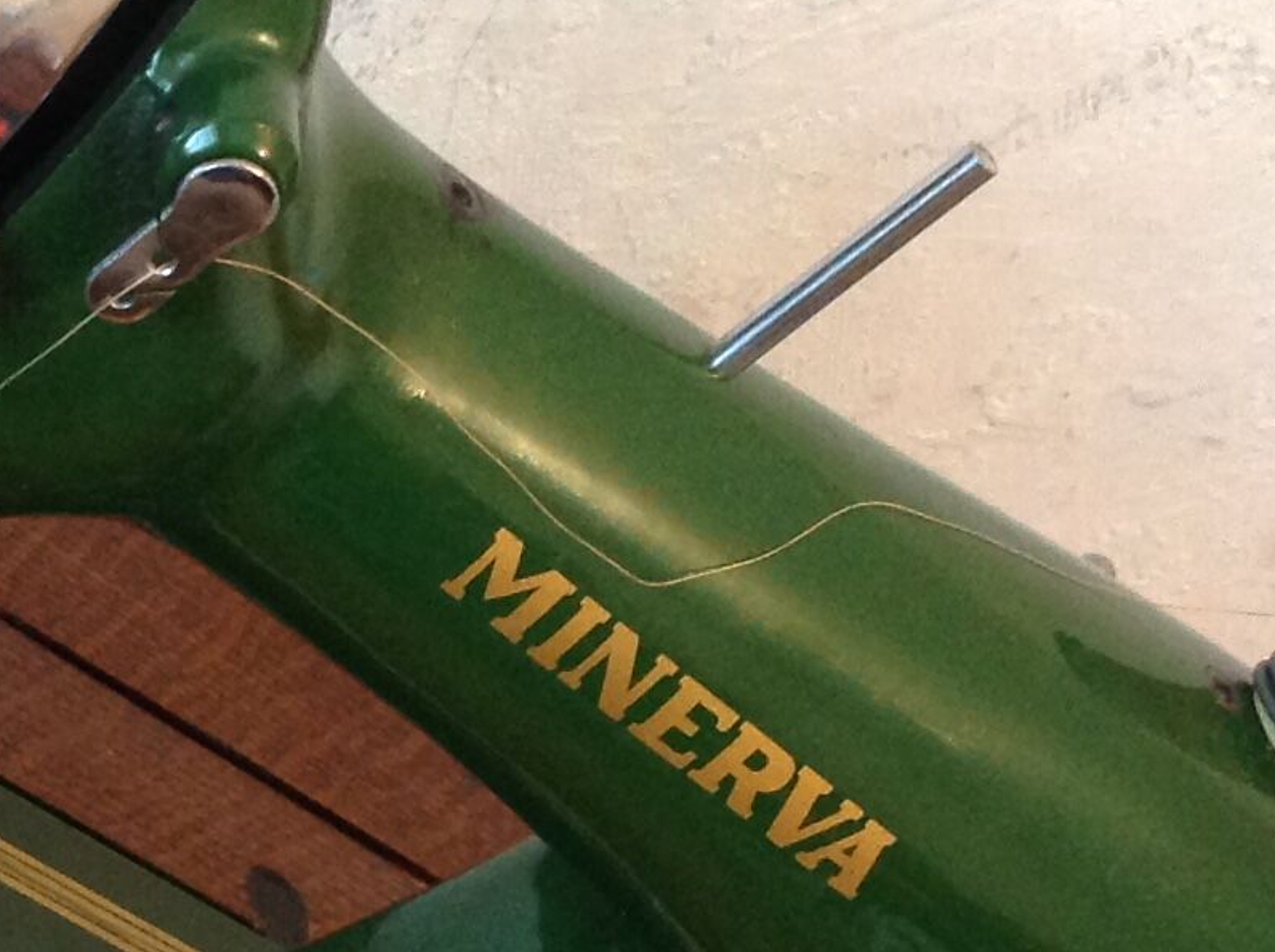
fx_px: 4191
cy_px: 813
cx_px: 29
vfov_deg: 12.9
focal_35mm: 114
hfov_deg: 17.0
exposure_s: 1/15
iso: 200
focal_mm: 4.28
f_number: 2.4
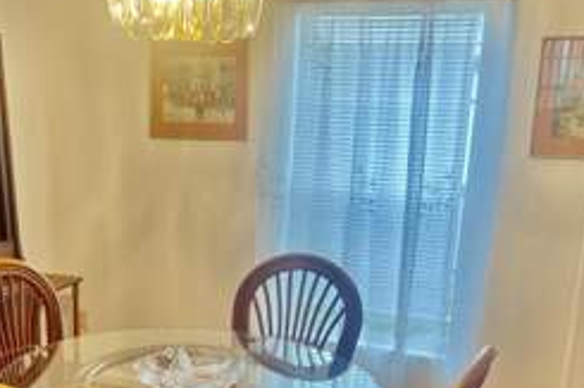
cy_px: 315
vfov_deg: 25.0
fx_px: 859
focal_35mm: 53
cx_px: 141
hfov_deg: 36.6
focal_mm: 5.7
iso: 100
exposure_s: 1/120
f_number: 1.5
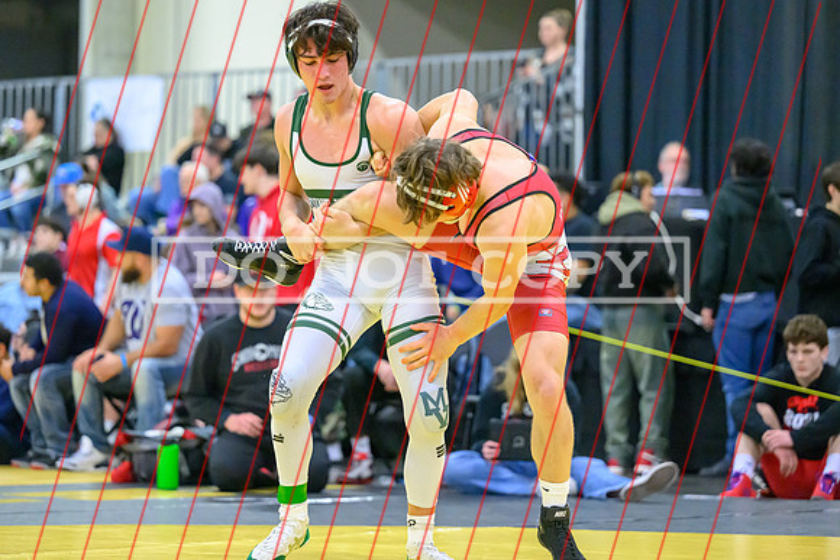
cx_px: 379
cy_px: 252
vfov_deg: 10.0
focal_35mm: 138
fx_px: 3214
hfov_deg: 14.9
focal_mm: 125
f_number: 2.8
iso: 14400
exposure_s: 1/800
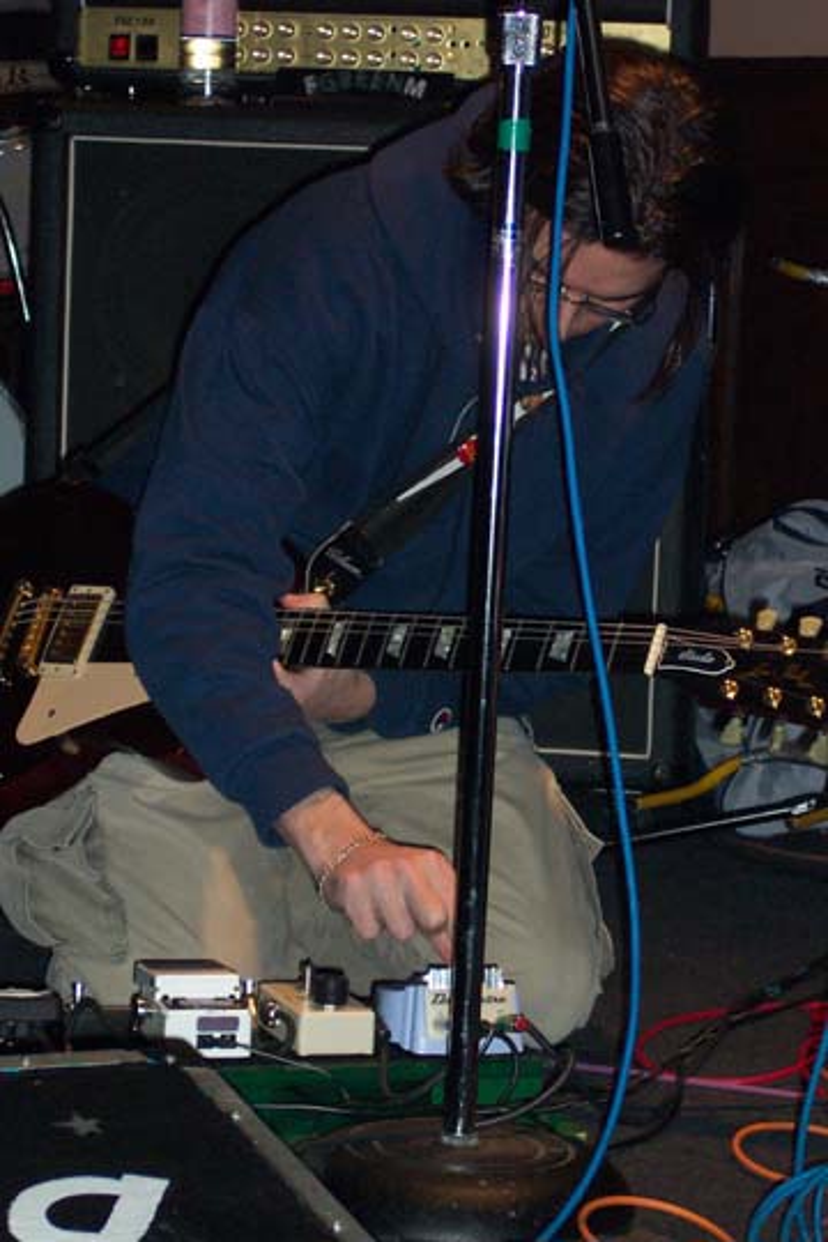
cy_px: 621
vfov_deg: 17.9
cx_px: 414
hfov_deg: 12.0
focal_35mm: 114
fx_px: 3933
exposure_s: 1/90
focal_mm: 24
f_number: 4.8
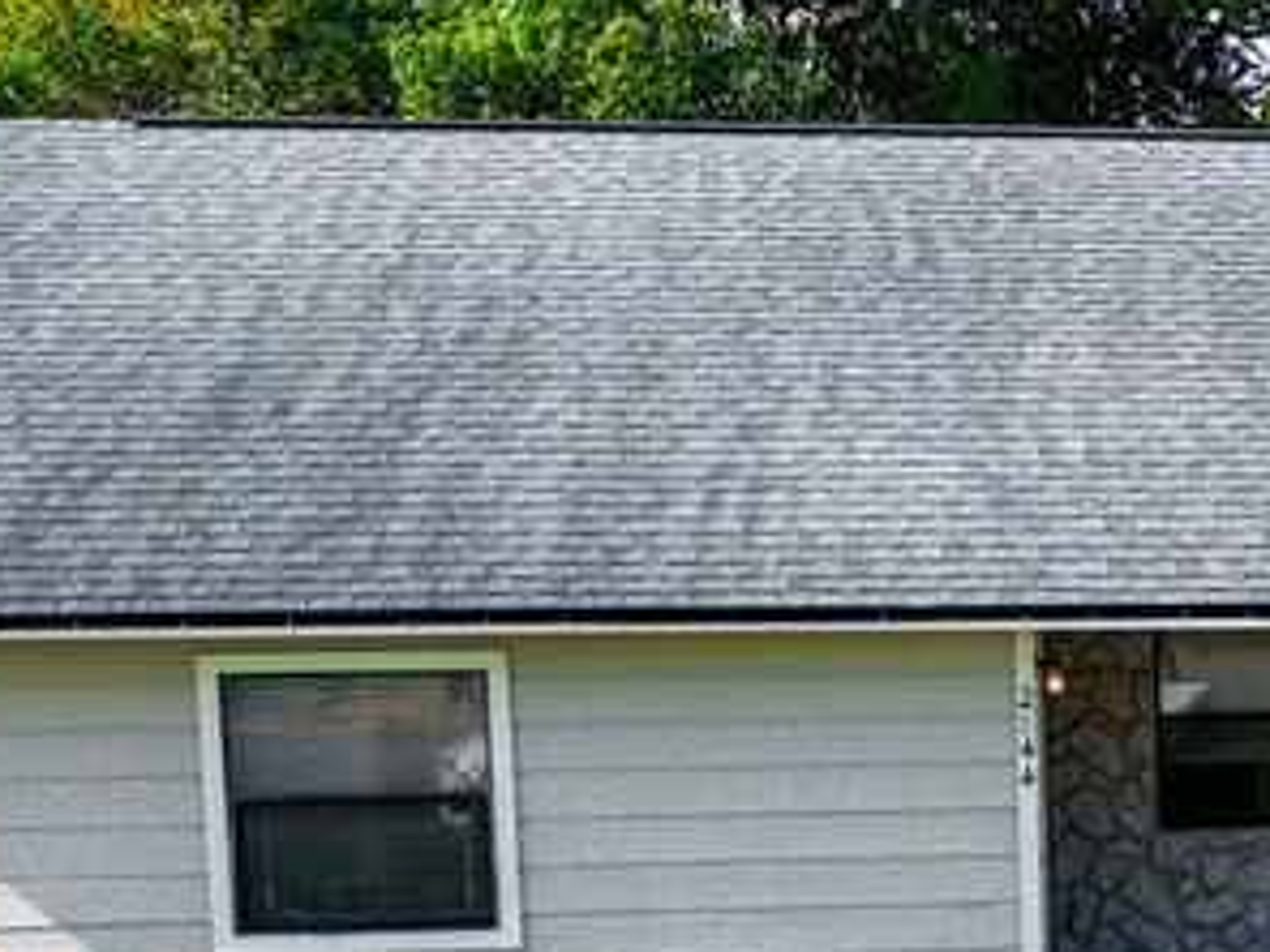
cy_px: 738
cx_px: 1450
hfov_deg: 22.1
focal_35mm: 83
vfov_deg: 17.7
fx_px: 3045
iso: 130
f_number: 1.7
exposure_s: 1/2500
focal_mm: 6.72
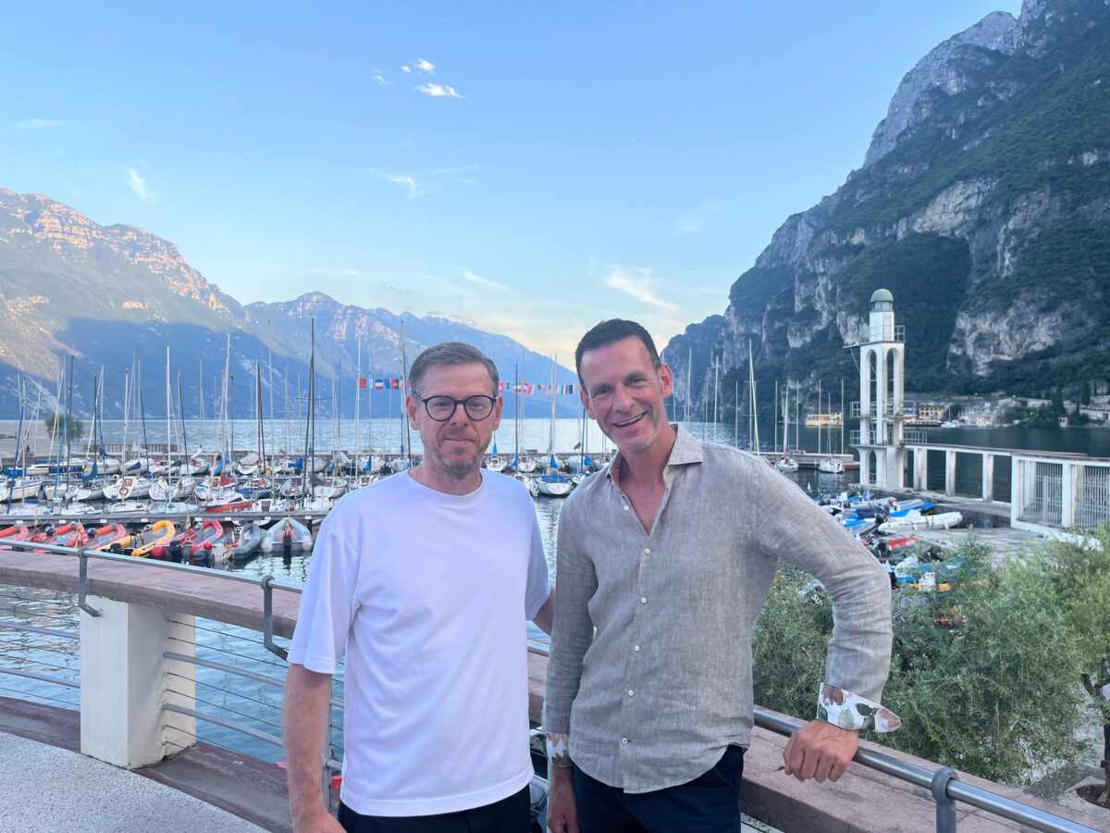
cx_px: 555
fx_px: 834
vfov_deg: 53.1
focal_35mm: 26
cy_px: 416
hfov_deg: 67.3
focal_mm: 5.1
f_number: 1.6
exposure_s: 1/422
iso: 50
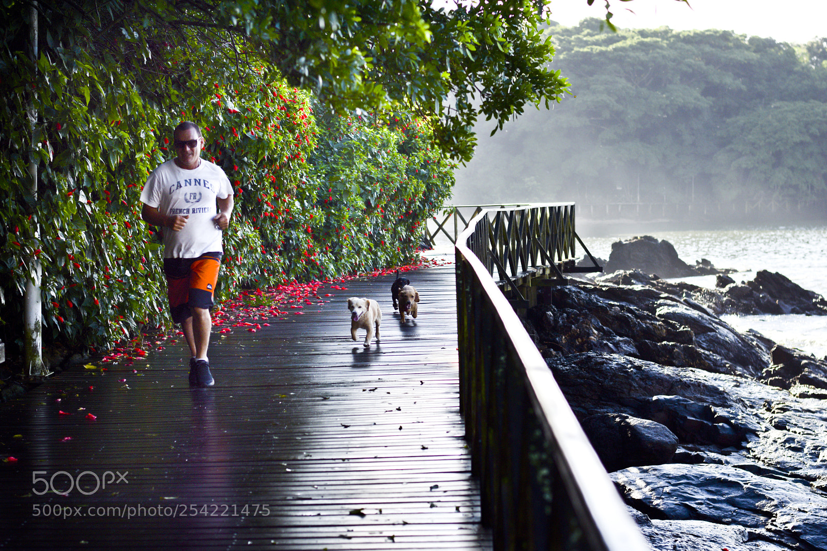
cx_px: 414
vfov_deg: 18.2
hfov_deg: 27.0
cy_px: 276
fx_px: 1722
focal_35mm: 75
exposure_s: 1/2000
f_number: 4.5
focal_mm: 50
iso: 100
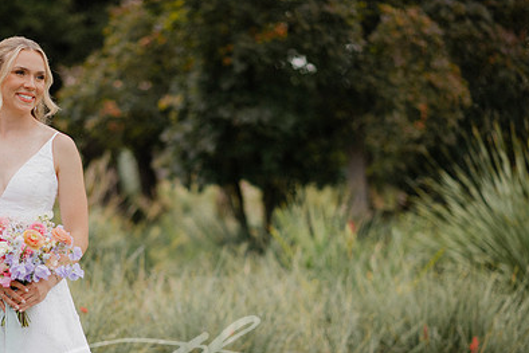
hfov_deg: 16.4
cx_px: 183
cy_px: 240
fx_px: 1837
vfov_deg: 11.0
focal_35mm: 125
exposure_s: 1/1600
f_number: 2
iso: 100
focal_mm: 85
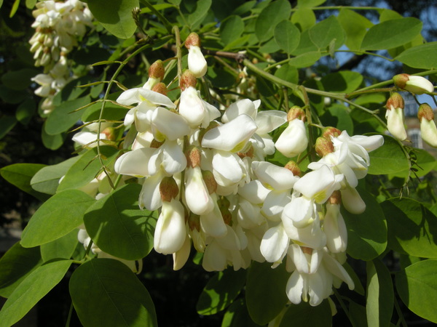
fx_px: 442
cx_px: 218
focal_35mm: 35
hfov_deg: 52.6
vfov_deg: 40.7
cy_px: 164
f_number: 6.1
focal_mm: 7.5
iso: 64
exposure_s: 1/281
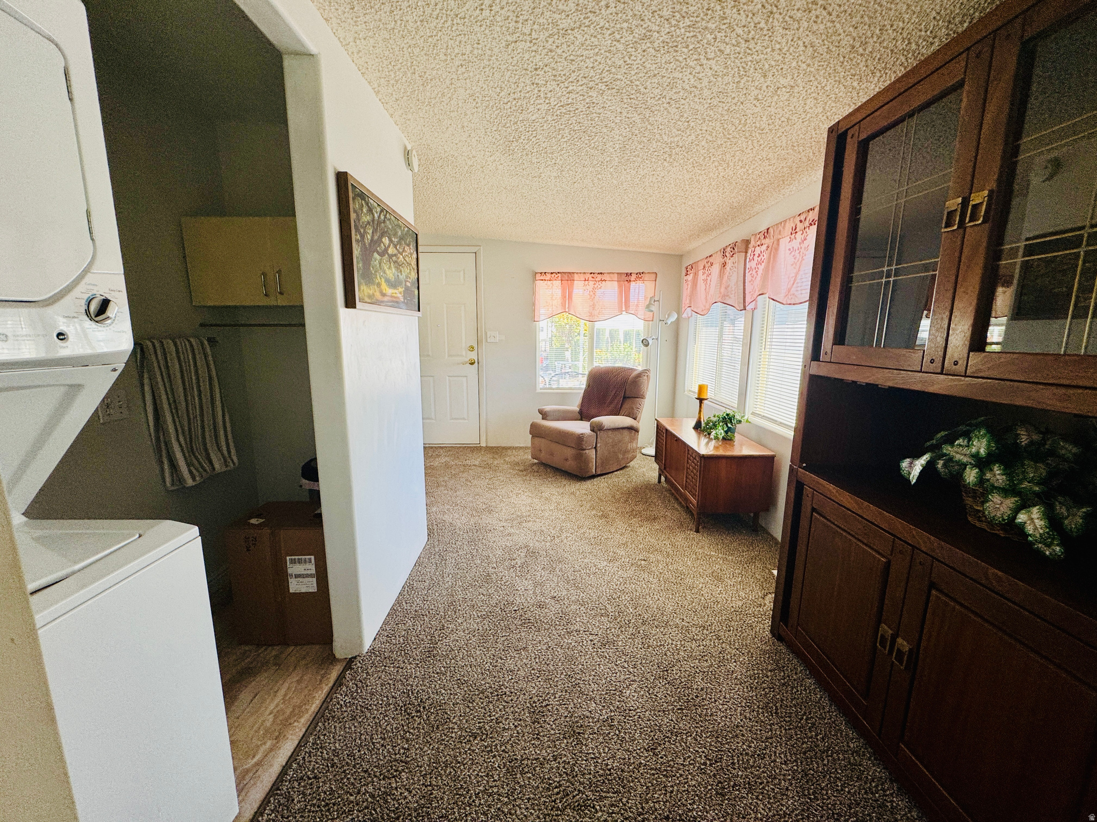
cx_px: 548
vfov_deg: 85.7
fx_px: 444
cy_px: 411
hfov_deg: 102.1
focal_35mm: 14
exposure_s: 1/120
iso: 125
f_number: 2.2
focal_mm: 2.22
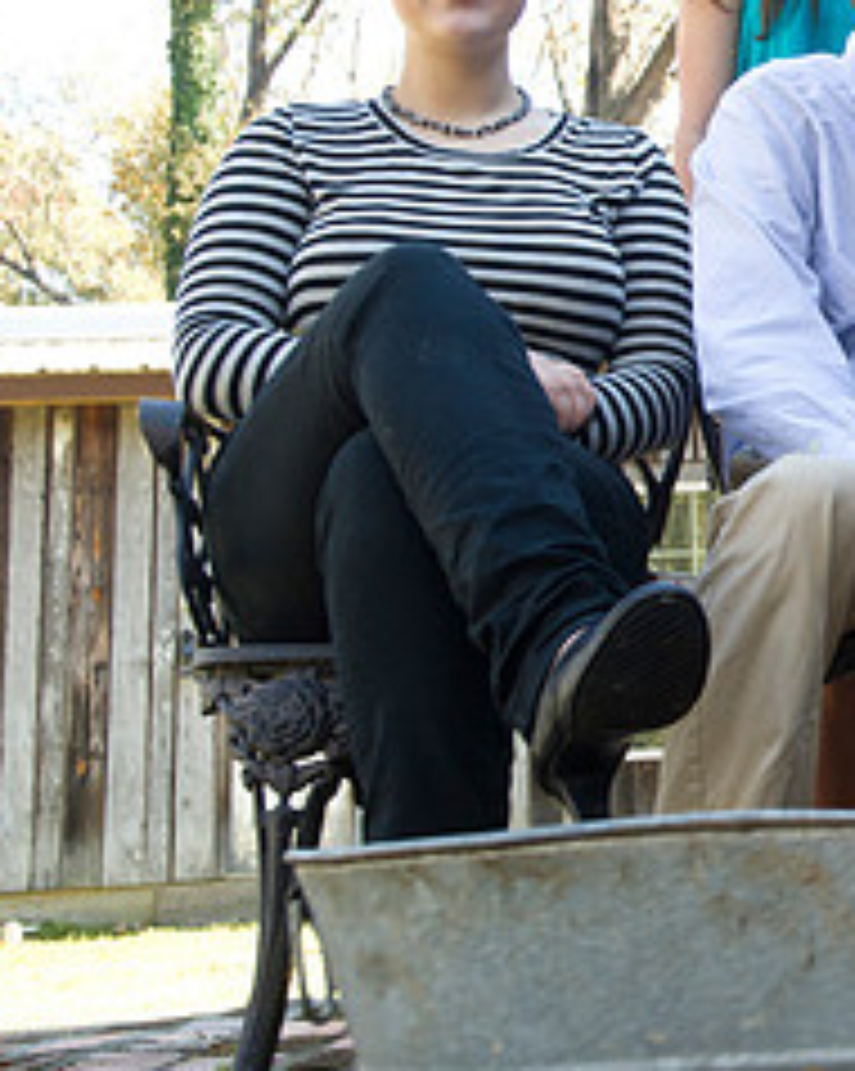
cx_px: 1202
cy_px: 328
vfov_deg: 21.9
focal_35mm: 87
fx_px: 2755
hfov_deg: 16.4
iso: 400
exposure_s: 1/100
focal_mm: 38
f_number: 9
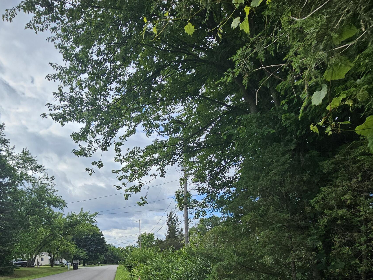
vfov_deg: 52.6
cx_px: 99
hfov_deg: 69.7
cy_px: 246
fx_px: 248
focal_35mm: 23
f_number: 2.2
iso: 50
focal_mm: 2.2
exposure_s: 1/1336
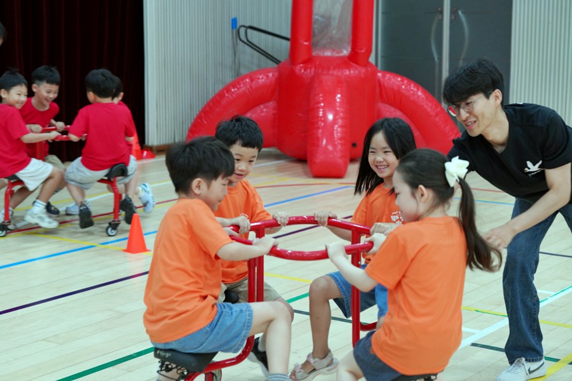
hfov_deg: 28.8
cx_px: 286
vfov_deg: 19.5
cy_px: 190
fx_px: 1112
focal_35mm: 70
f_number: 4
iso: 1600
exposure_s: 1/160
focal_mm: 70
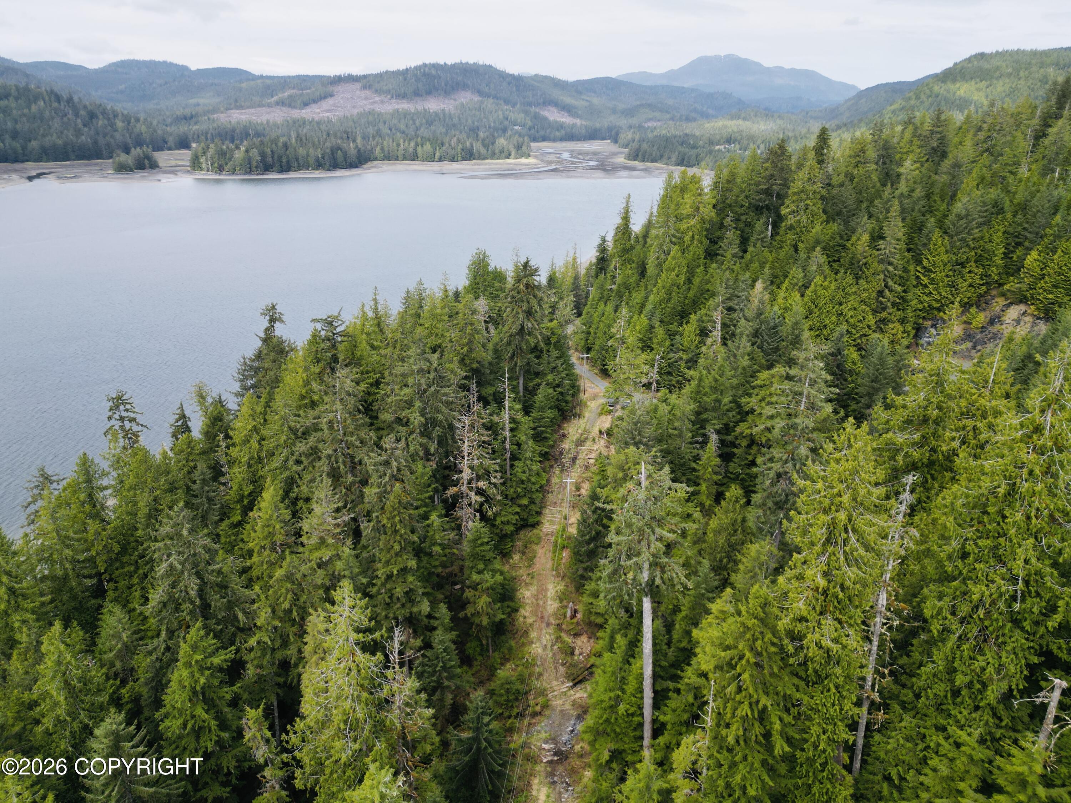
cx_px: 536
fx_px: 742
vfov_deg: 56.8
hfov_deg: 71.6
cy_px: 402
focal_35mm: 24
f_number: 1.7
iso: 130
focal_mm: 6.72
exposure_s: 1/1600
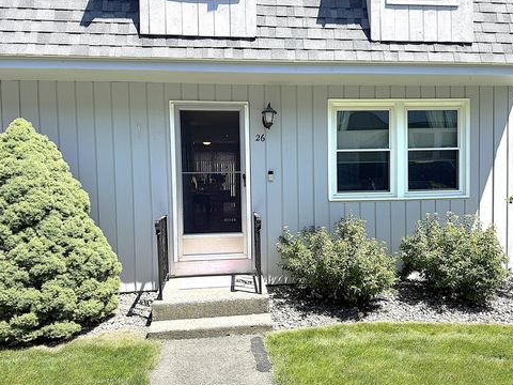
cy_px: 197
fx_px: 370
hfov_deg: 69.4
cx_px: 265
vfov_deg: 54.9
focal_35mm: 25
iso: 80
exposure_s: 1/1727
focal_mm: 6.76
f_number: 1.78
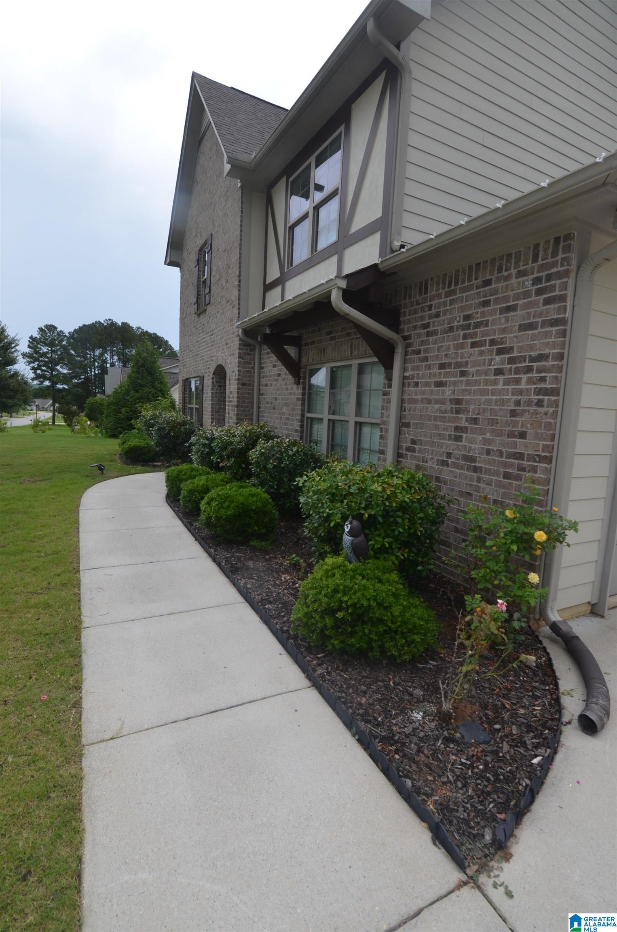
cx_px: 308
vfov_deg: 95.1
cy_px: 466
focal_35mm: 16
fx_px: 426
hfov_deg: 71.8
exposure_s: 1/250
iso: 200
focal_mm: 11
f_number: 8
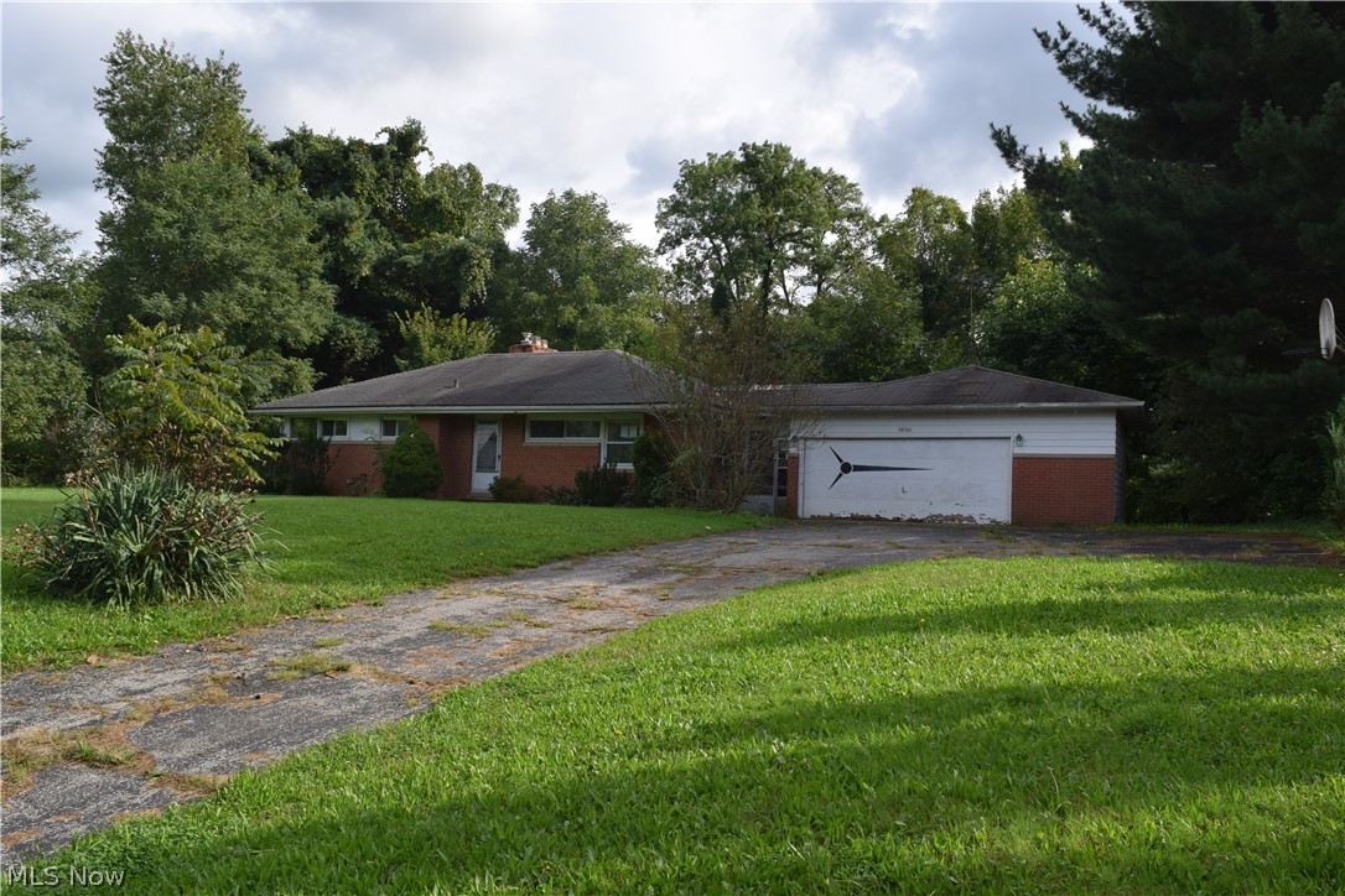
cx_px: 672
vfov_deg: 47.9
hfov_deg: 67.4
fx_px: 1009
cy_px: 448
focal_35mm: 27
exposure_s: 1/250
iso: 200
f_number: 8
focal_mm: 18
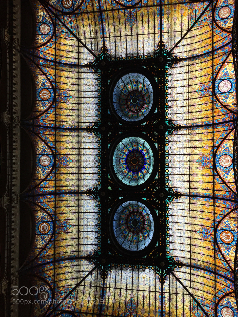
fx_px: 266
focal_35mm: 29
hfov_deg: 48.2
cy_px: 158
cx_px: 119
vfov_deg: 61.7
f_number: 2.2
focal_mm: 4.15
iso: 32
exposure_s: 1/746
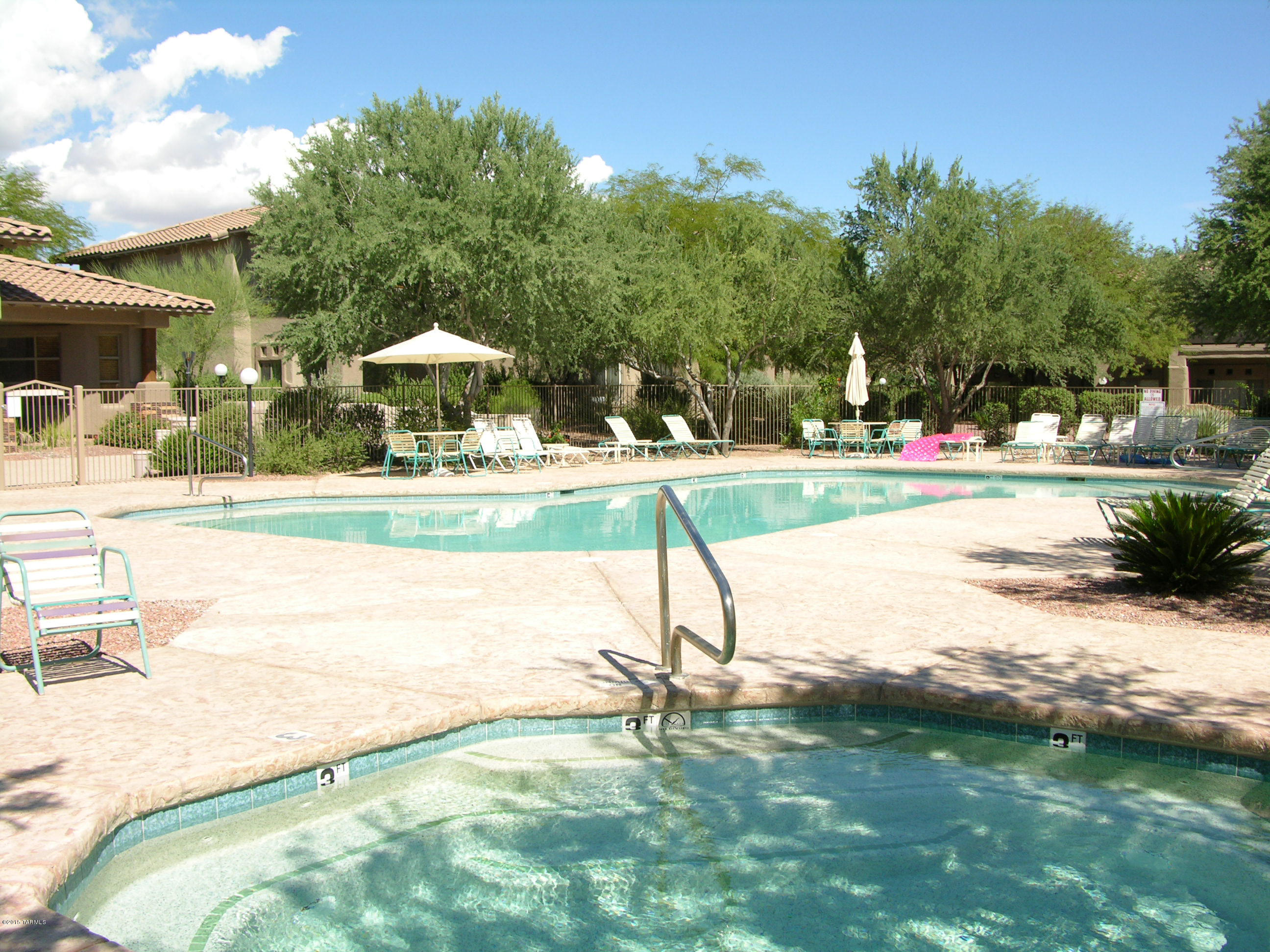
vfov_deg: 40.7
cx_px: 635
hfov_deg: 52.6
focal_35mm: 35
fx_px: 1284
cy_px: 476
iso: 50
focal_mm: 8.9
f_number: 5.6
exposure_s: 1/250
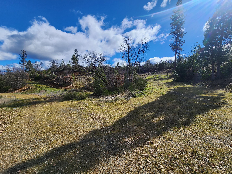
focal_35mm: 13
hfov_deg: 106.2
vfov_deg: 89.9
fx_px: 87
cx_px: 116
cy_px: 87
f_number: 2.2
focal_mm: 2.2
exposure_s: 1/2607
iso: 50
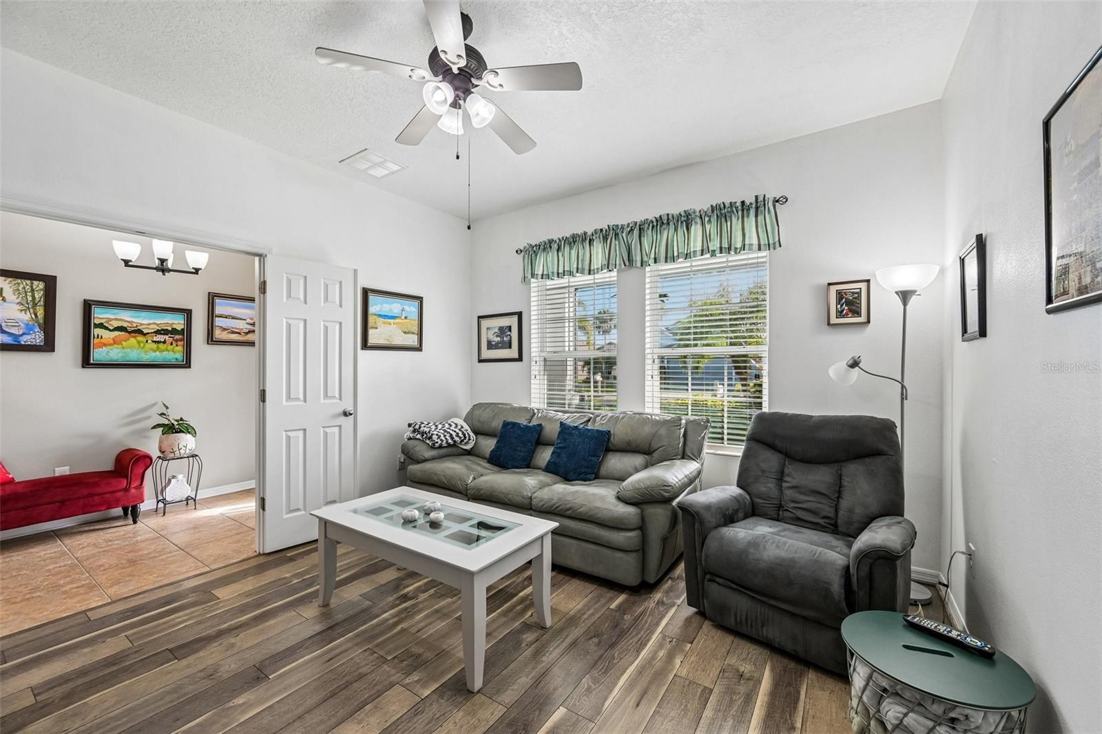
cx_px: 551
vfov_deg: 81.2
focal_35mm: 14
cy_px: 367
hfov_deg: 104.3
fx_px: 428
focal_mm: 14
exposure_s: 1/50
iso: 400
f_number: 8
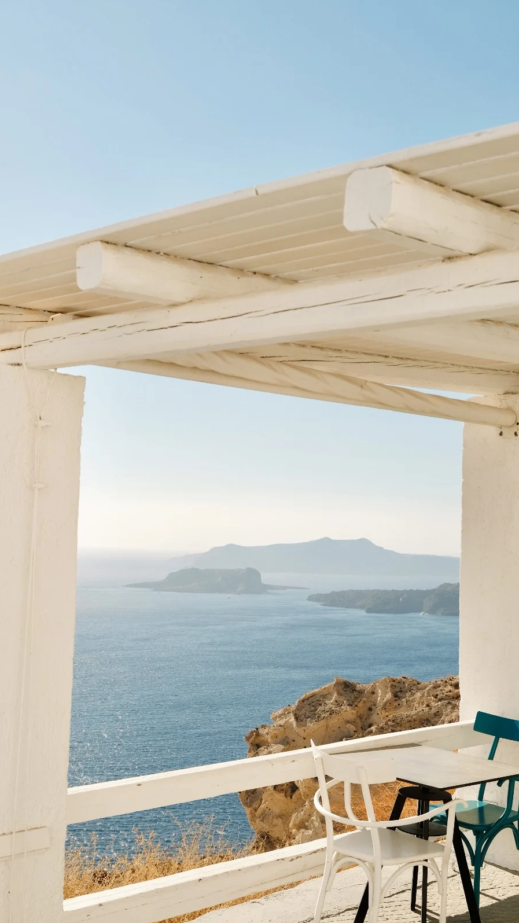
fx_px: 1028
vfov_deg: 48.3
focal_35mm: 42
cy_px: 510
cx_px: 257
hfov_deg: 28.3
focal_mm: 24.3
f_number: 5.6
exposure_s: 1/950
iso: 160
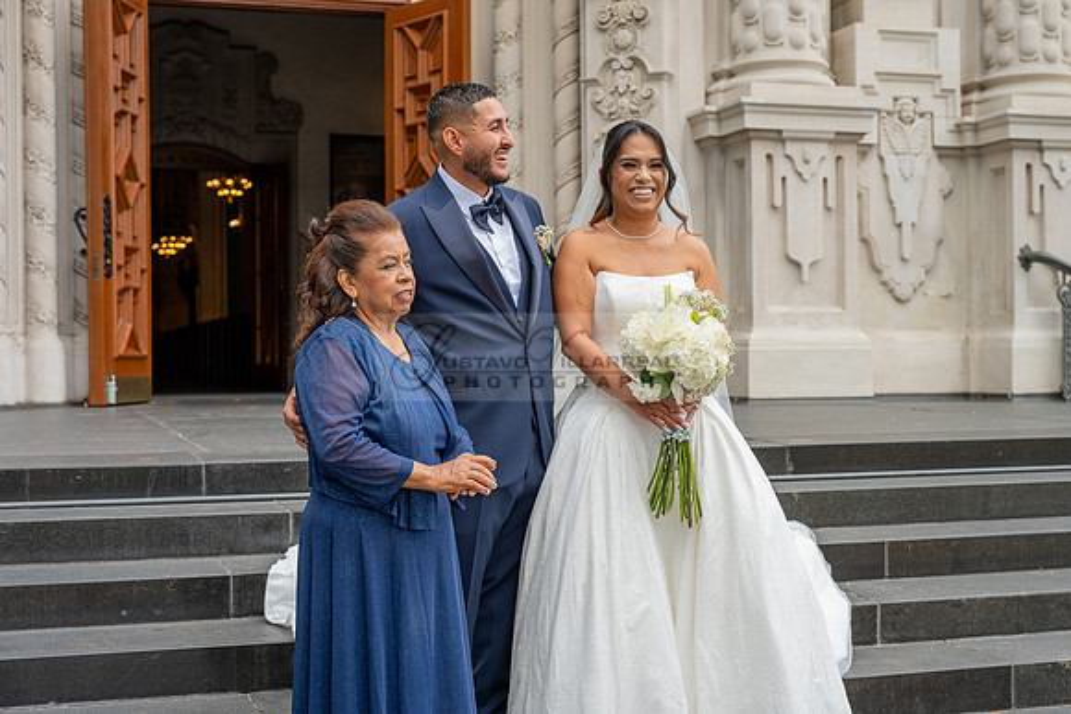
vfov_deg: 26.0
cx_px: 536
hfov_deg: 38.2
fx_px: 1547
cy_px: 357
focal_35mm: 52
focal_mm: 52
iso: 250
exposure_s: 1/250
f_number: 5
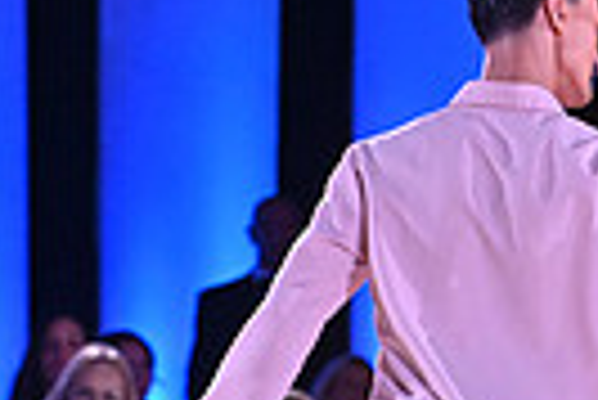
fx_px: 9395
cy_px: 546
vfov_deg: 2.4
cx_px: 971
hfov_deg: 3.6
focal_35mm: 565
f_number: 5.6
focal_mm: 130
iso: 5000
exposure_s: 1/400
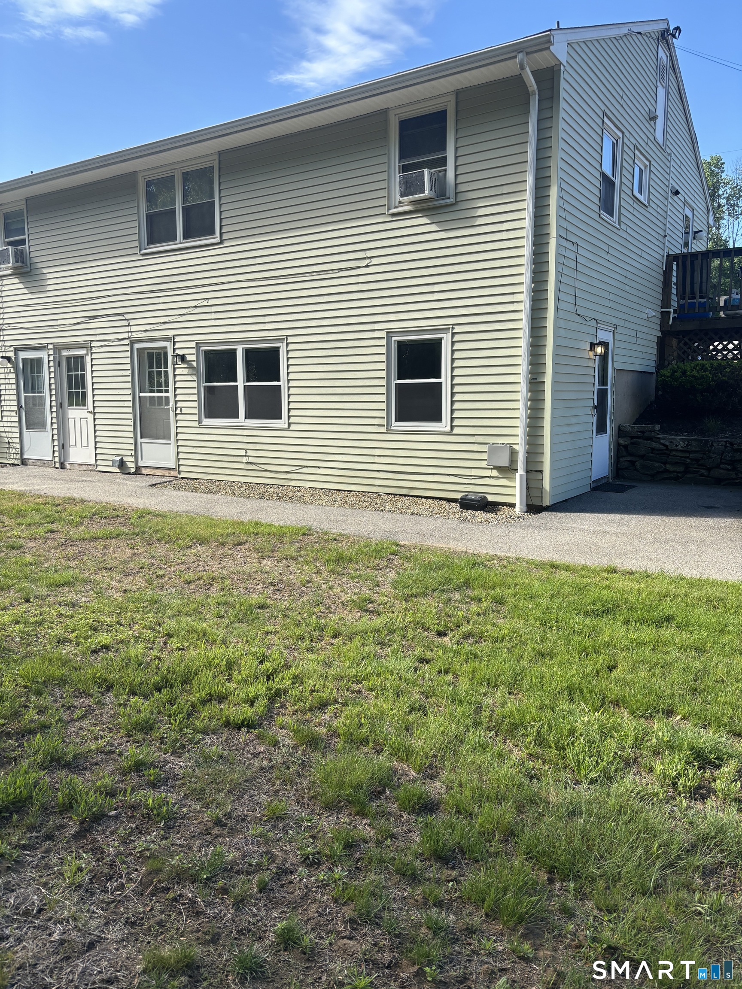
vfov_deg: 67.3
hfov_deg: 53.1
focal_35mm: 26
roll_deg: +0.0
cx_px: 371
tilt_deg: -8.0
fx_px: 743
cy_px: 494
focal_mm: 5.96
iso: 50
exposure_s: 1/1178
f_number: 1.6
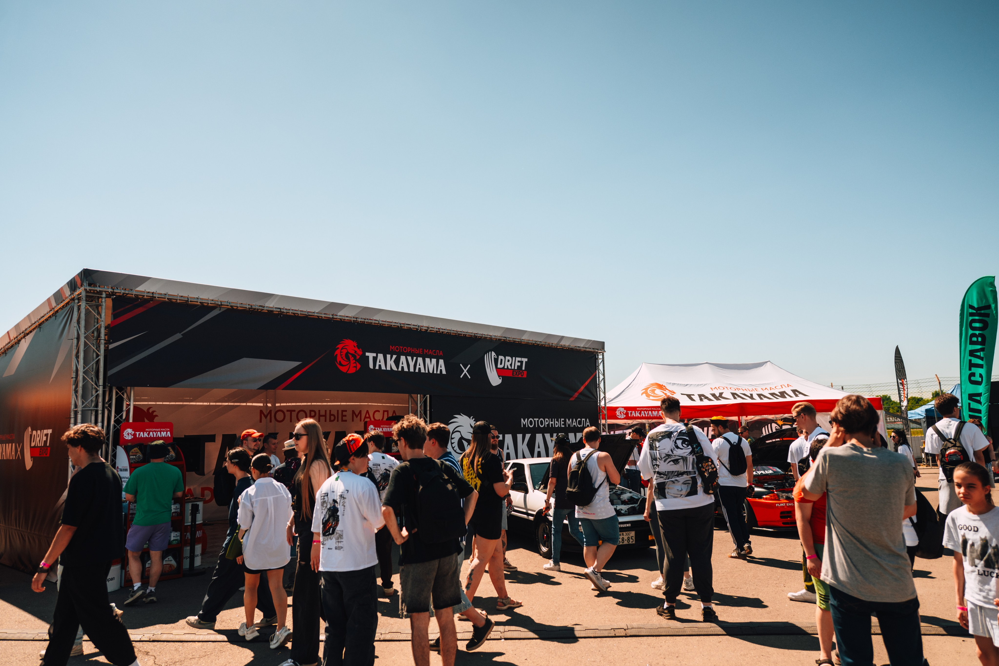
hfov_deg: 71.8
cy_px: 326
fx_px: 690
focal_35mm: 25
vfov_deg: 51.5
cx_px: 490
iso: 360
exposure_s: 1/8000
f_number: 2.8
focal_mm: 24
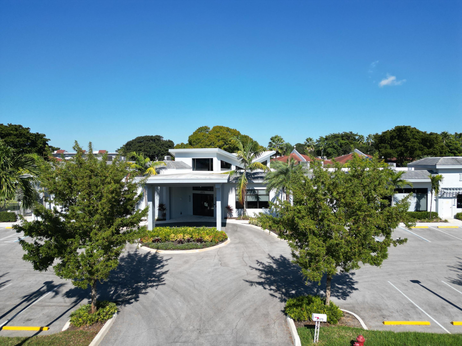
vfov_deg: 56.8
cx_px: 231
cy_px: 173
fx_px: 320
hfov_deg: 71.6
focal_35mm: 24
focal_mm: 6.72
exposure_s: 1/2500
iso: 100
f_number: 1.7
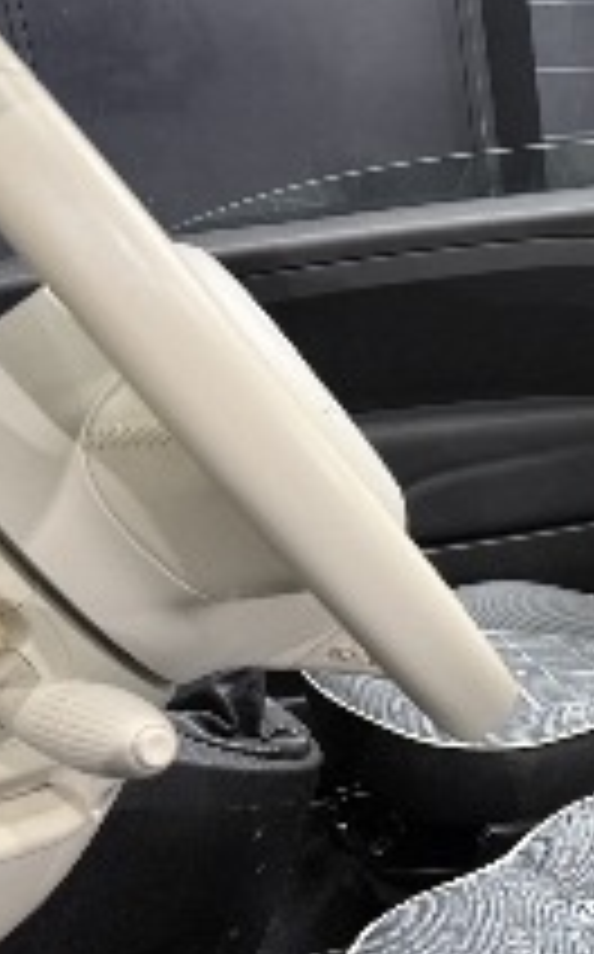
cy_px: 675
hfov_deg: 23.5
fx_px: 1299
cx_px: 720
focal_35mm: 50
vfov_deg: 39.6
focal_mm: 6.76
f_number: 1.78
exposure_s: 1/50
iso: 200
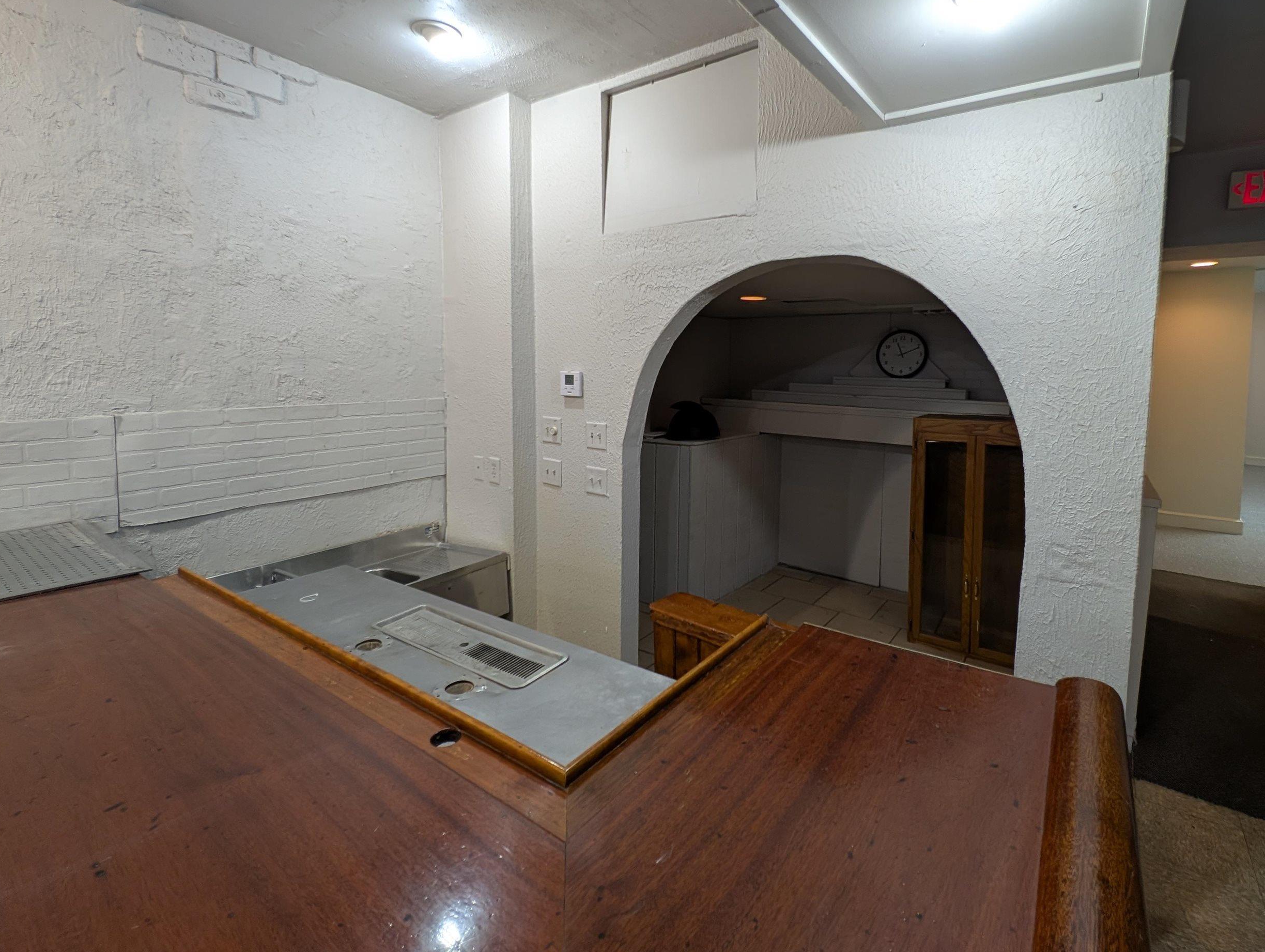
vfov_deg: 81.3
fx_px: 549
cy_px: 399
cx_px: 684
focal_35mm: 15
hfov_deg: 97.9
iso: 51
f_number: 1.95
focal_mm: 2.23
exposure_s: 1/40
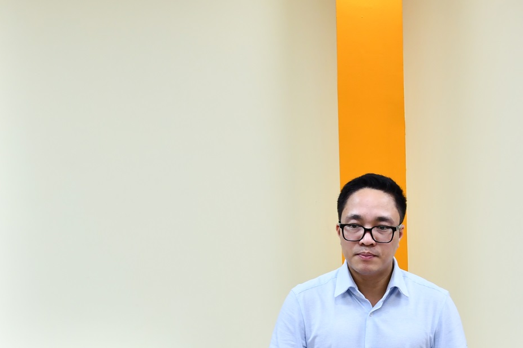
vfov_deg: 17.2
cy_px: 330
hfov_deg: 25.8
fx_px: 1133
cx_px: 377
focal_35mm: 78
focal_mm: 26
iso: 500
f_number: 6.3
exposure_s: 1/40
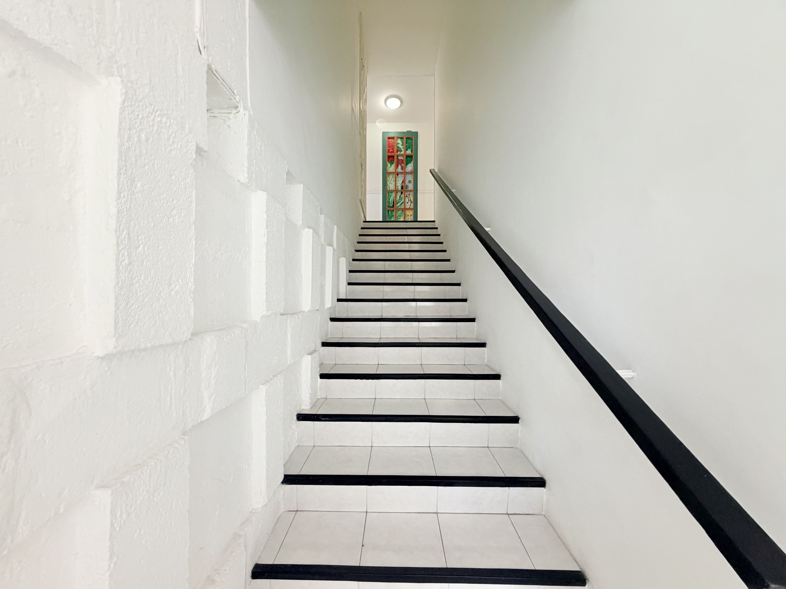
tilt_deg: +0.9
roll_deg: -0.3
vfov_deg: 85.7
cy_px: 294
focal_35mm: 14
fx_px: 318
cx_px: 393
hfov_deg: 102.1
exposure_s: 1/100
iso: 250
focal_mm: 2.22
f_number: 2.2
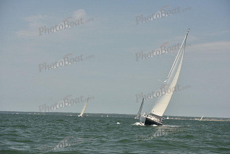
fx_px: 626
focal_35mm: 98
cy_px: 77
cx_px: 115
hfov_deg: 20.8
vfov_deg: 14.0
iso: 320
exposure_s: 1/1000
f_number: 5.6
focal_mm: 98
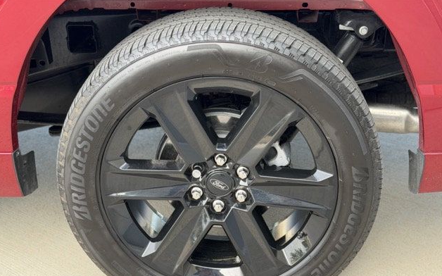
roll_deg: -1.6
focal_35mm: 52
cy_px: 167
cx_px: 217
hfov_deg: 38.9
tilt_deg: -27.5
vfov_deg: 24.8
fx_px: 626
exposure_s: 1/153
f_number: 1.78
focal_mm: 6.76
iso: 125
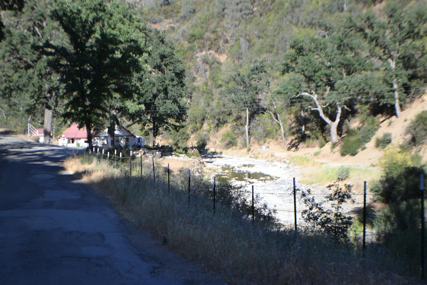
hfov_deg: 24.6
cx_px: 214
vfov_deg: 16.6
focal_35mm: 82
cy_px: 142
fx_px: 978
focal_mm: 55
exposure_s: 1/160
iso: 100
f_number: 6.3
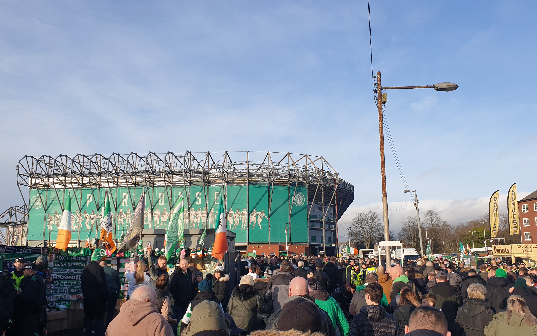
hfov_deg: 62.9
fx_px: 439
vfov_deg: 41.8
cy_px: 186
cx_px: 266
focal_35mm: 30
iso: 50
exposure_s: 1/998
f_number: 2.4
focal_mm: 4.3
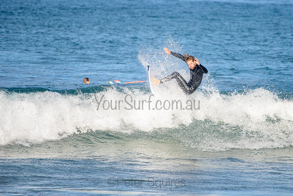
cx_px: 180
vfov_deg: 2.2
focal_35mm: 613
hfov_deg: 3.4
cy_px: 78
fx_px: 4992
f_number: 5.6
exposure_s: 1/2000
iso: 280
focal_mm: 500
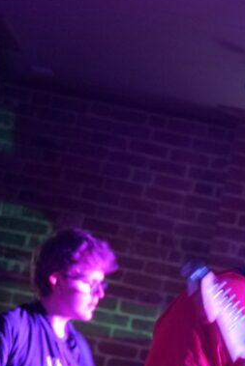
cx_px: 290
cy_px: 364
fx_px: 1101
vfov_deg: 18.4
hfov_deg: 12.4
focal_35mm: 108
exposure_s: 1/25
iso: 6400
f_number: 4.6
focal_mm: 40
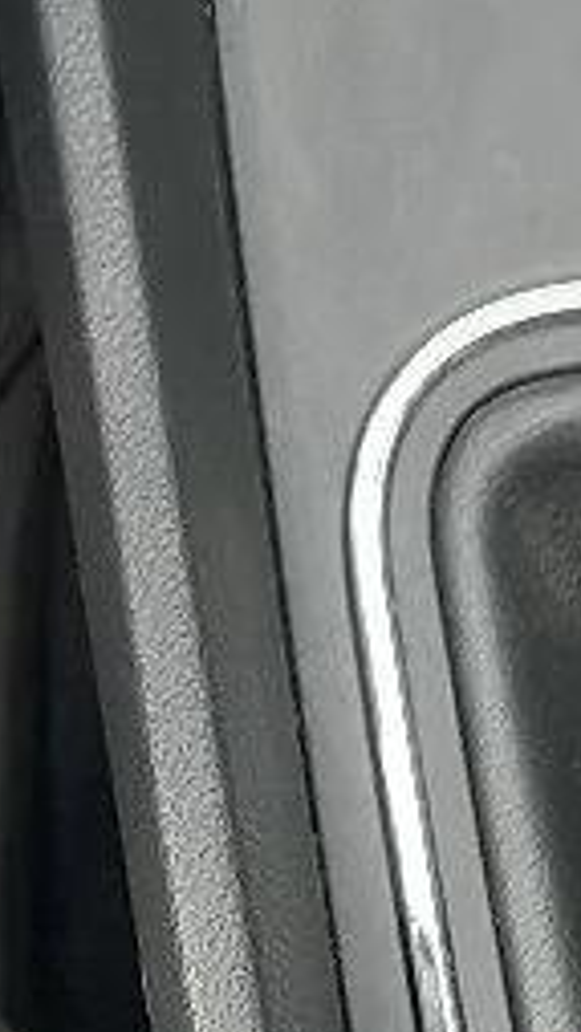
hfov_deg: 8.2
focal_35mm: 143
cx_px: 991
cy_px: -1530
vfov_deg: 11.9
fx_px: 3914
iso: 40
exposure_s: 1/50
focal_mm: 4.6
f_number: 2
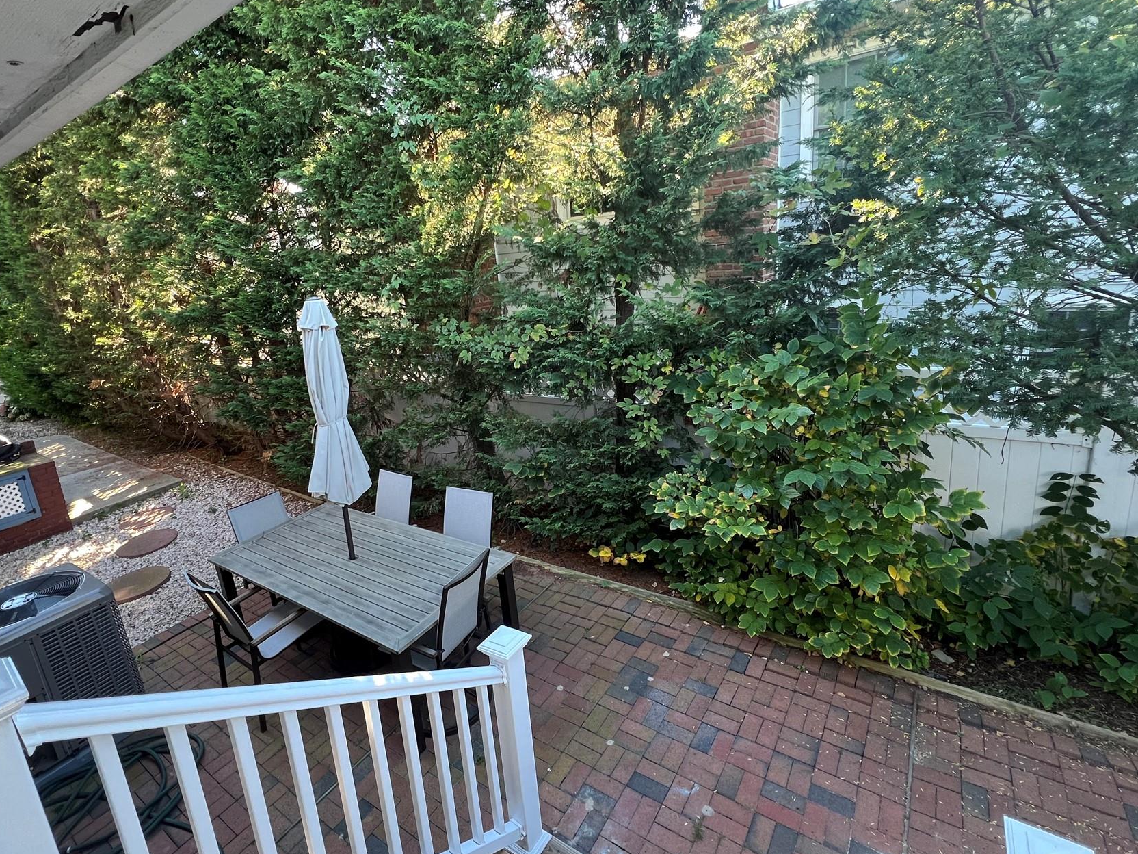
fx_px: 526
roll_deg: +5.3
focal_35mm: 16
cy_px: 387
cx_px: 527
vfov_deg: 77.9
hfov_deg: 94.3
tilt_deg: -12.8
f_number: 1.8
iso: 160
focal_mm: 1.57
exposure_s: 1/99
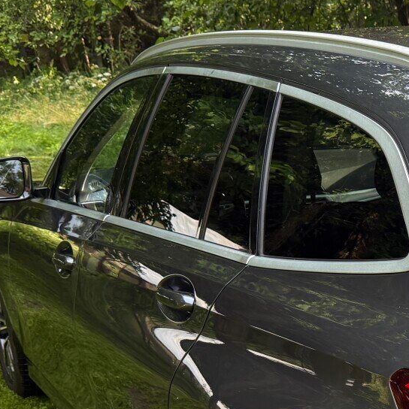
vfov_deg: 22.0
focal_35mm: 76
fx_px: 1016
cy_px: 404
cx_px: 534
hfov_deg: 20.7
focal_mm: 6.76
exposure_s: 1/654
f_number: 1.78
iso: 100
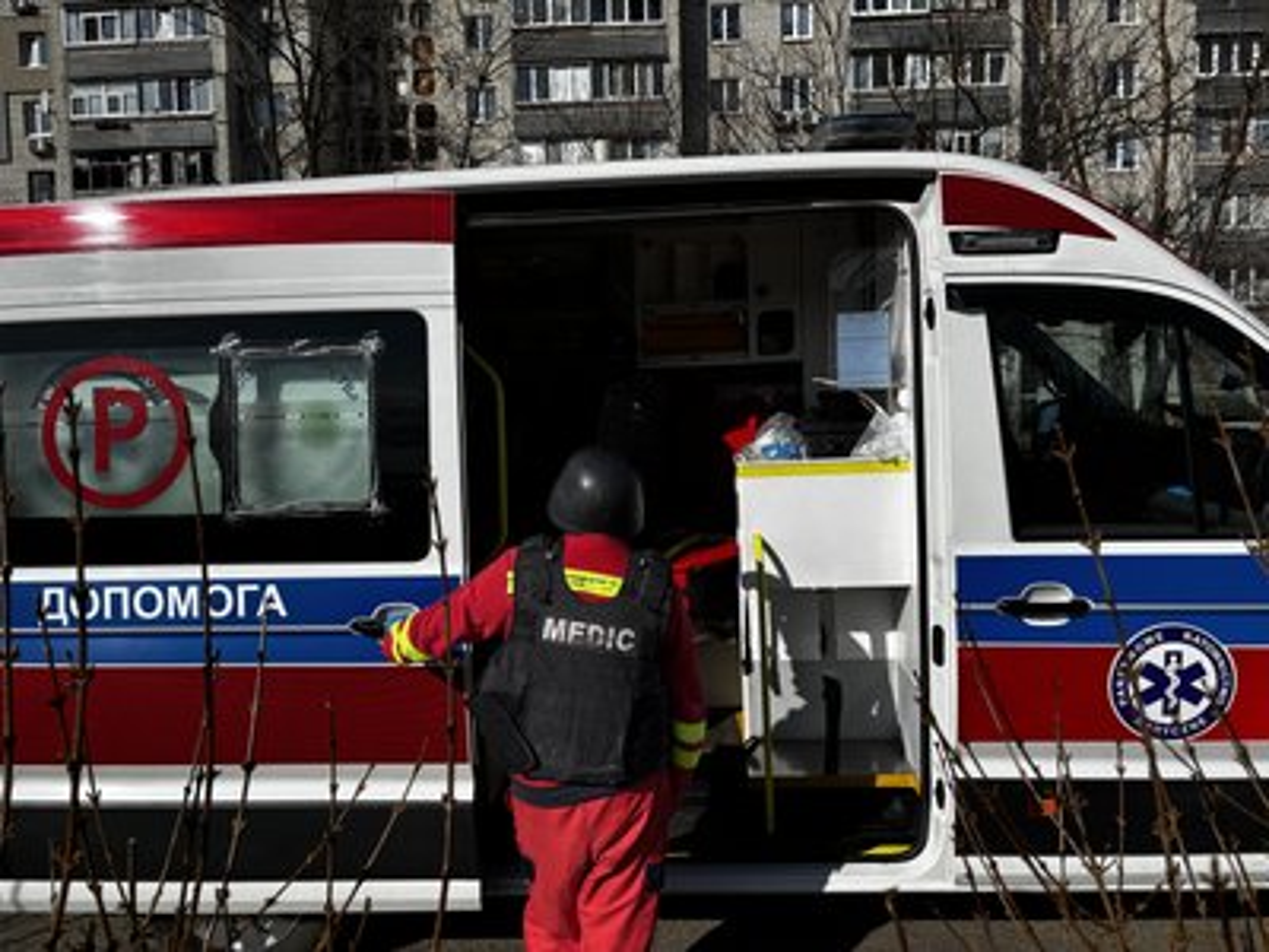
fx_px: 953
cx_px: 634
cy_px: 476
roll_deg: +0.7
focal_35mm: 26
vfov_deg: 53.1
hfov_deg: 67.3
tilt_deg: -5.2
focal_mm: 5.96
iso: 50
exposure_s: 1/5076
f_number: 1.6
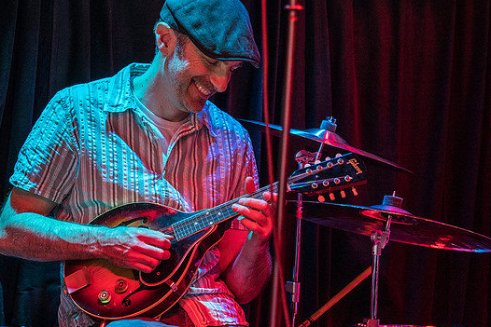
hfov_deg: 12.1
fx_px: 2305
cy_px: 129
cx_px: 179
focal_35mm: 169
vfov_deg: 8.1
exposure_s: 1/50
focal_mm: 60
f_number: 2.8
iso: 1250
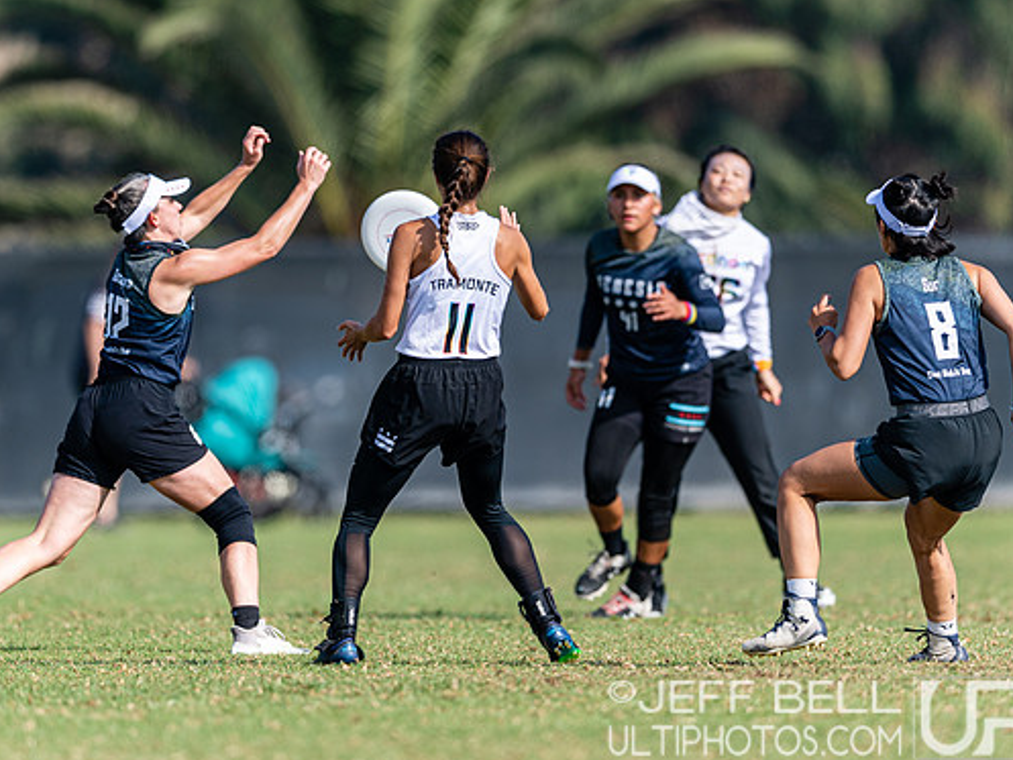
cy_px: 385
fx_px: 17709
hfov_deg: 3.3
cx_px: 490
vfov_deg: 2.5
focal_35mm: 605
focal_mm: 400
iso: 100
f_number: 2.8
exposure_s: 1/2000
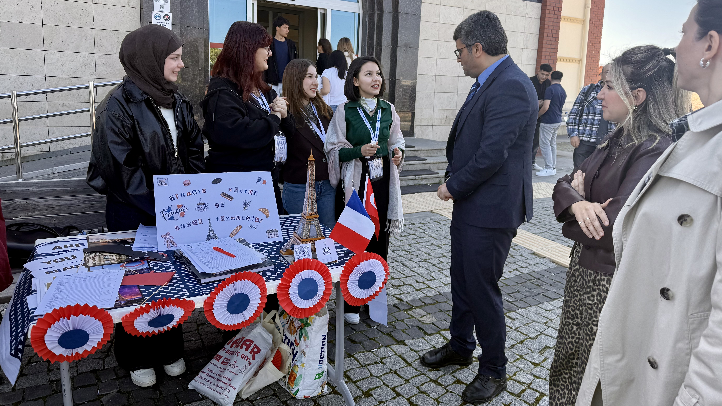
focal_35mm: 27
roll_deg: -3.1
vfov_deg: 42.7
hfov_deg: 69.9
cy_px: 168
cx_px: 358
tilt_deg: -9.5
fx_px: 517
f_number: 1.78
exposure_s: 1/849
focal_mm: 6.76
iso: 80
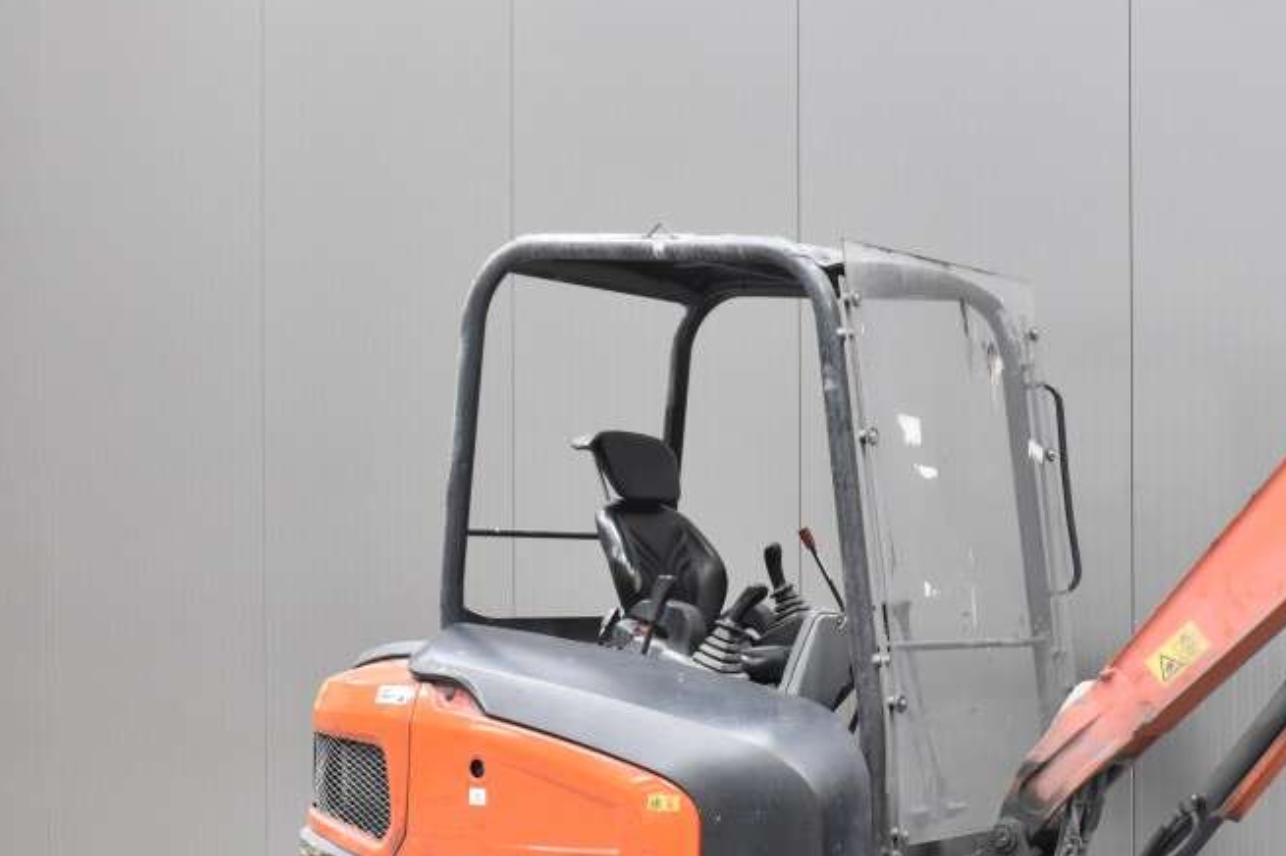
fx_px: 2356
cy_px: 636
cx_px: 1035
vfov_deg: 20.4
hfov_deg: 29.8
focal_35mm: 66
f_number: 5
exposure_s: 1/25
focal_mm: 24
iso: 1600
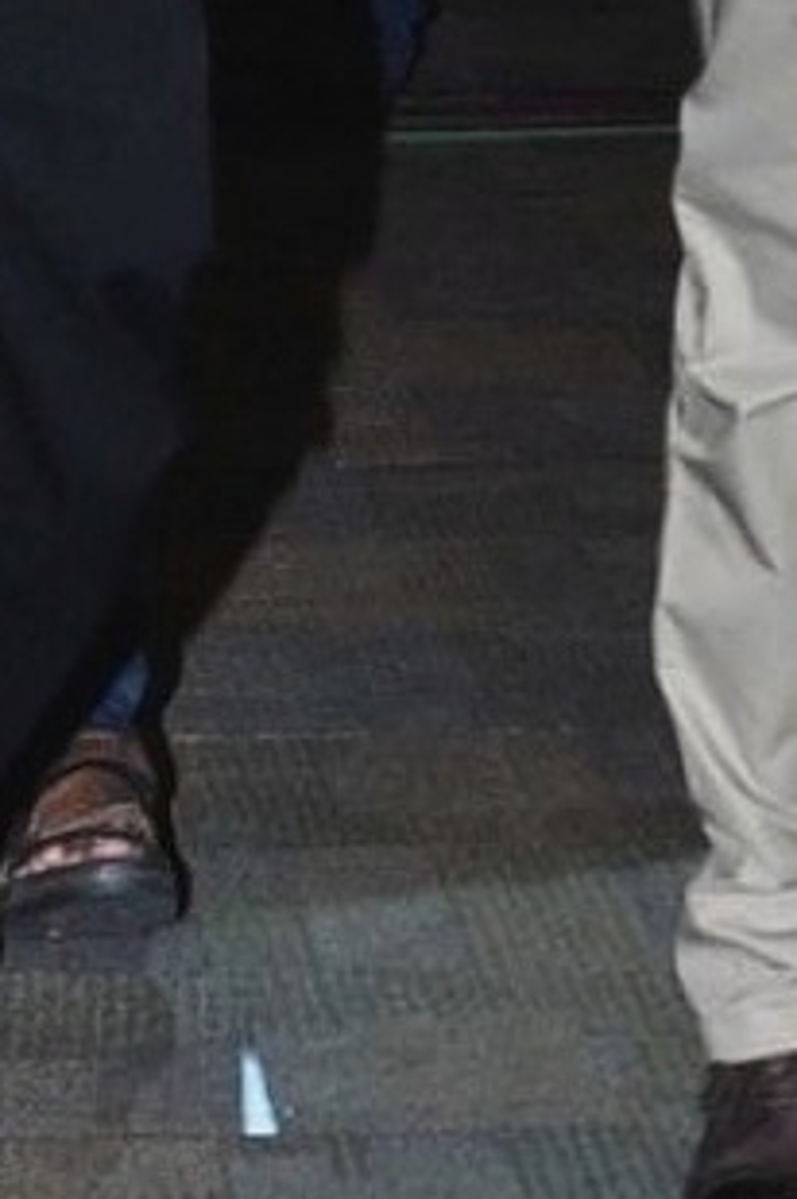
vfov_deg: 5.6
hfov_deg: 3.7
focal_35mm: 367
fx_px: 12214
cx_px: 1644
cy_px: 530
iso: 640
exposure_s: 1/125
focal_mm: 42
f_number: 6.3
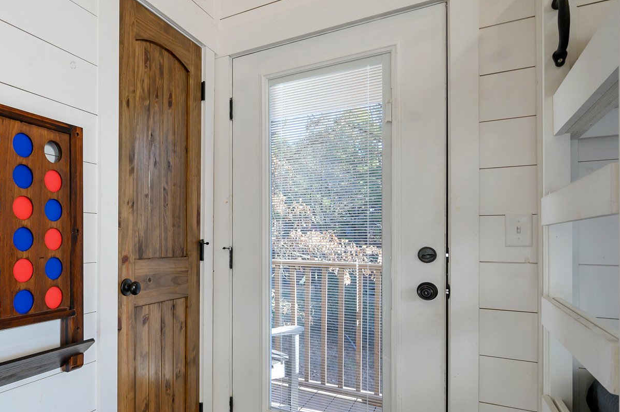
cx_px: 170
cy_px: 244
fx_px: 413
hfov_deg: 69.8
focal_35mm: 24
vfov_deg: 52.8
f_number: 6.3
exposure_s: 1/60
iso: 500
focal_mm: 14
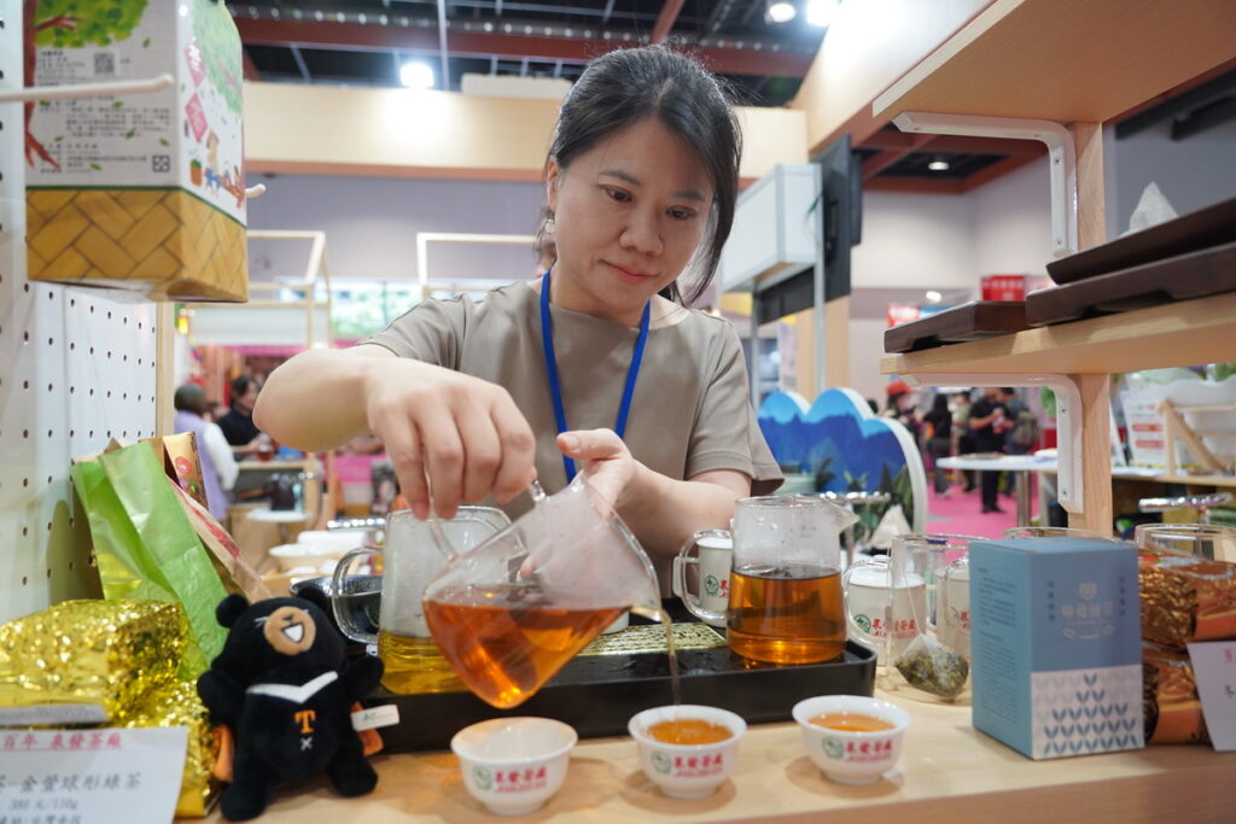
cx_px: 618
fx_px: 824
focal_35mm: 24
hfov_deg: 73.7
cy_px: 412
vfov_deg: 53.1
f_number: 4
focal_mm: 24
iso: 1250
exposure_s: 1/160
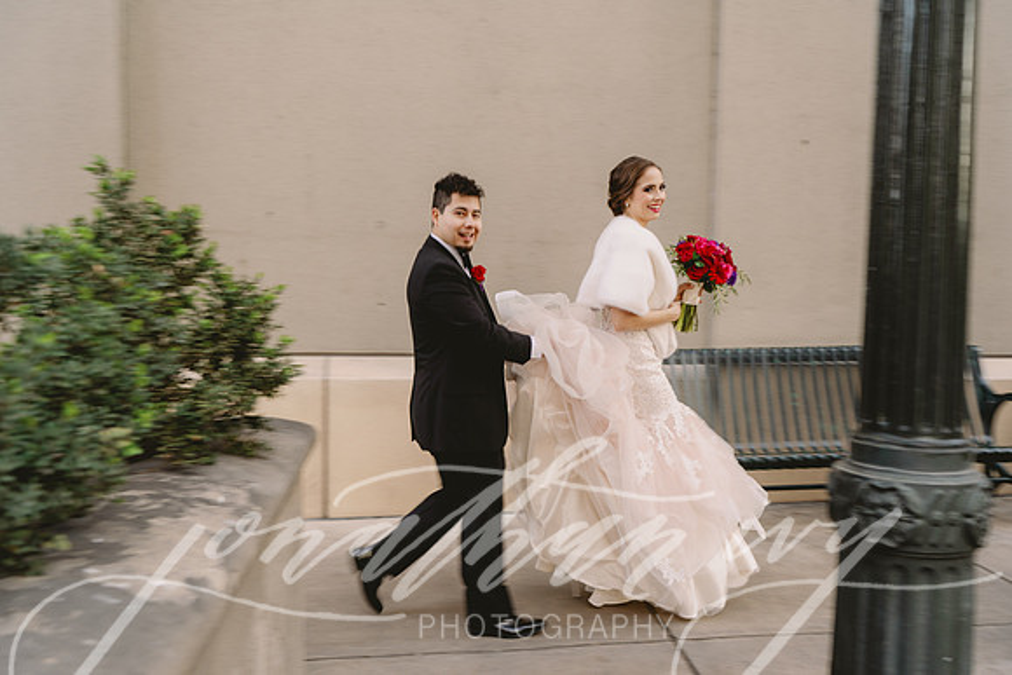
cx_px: 506
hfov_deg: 54.4
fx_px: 984
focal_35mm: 35
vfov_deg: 37.9
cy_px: 338
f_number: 4
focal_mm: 35
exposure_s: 1/30
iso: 200
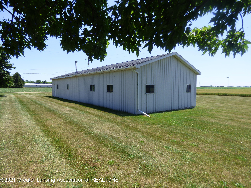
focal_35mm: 20
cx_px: 126
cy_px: 94
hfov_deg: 81.7
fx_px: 145
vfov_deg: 66.0
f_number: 2.8
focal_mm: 3.58
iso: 100
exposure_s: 1/1000
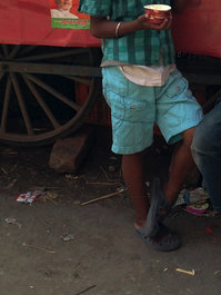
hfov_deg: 13.7
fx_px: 910
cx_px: 189
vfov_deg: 18.0
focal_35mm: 107
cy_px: 19
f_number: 2.4
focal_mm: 4.12
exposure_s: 1/271
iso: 50
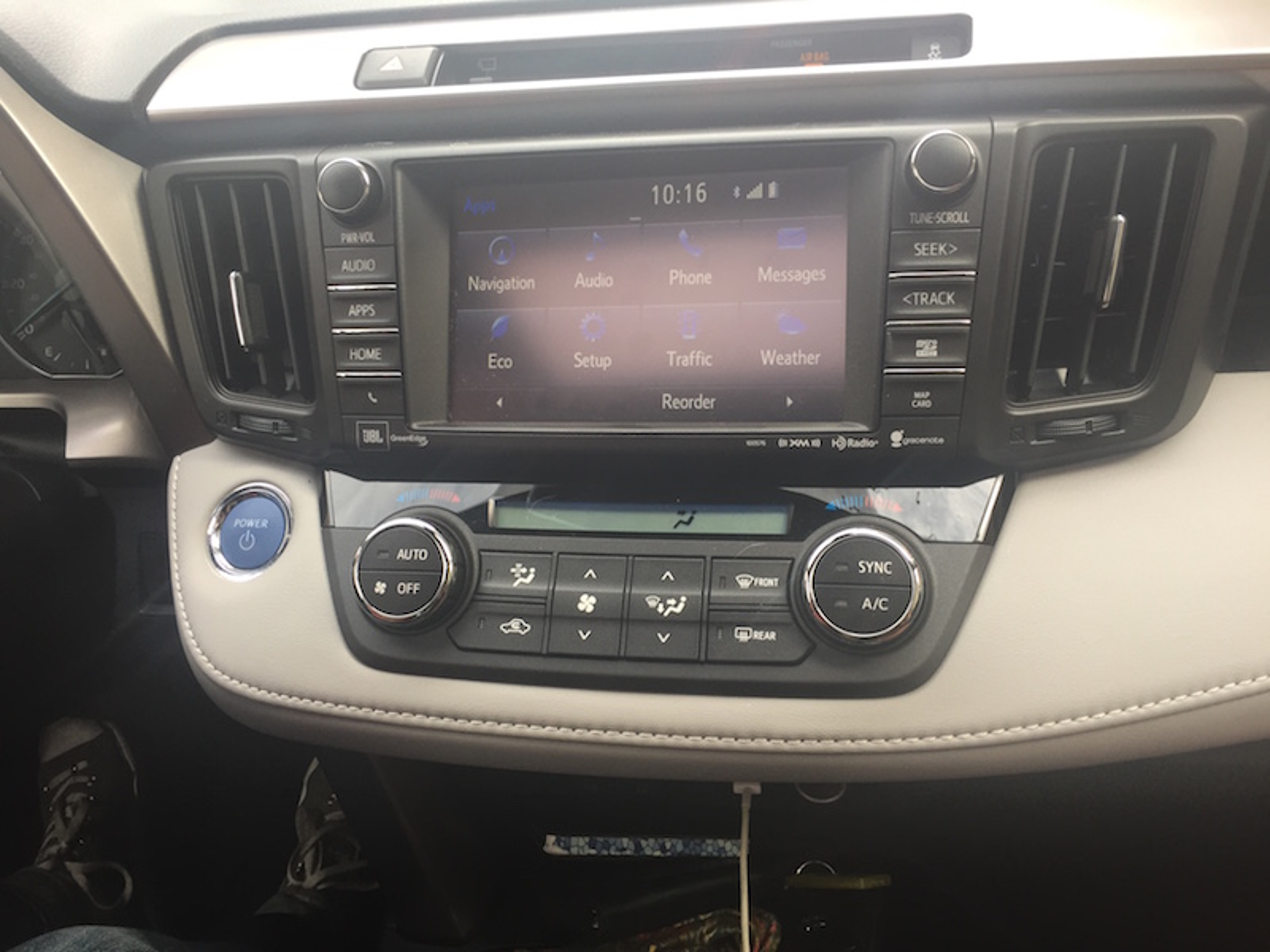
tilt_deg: -28.6
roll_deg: +5.5
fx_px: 1064
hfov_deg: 61.7
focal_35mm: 29
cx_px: 635
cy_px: 476
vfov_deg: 48.2
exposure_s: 1/120
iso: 40
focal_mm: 4.15
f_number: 2.2
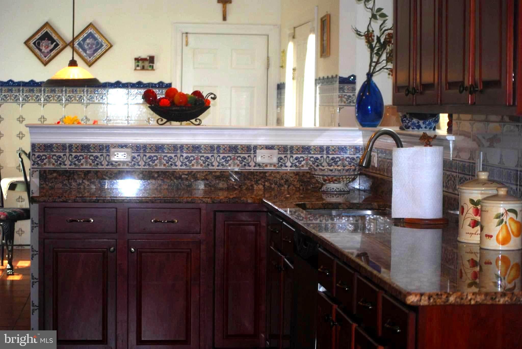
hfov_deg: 24.6
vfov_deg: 16.6
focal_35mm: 82
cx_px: 261
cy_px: 174
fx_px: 1197
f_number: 4
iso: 200
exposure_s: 1/60
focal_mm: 55
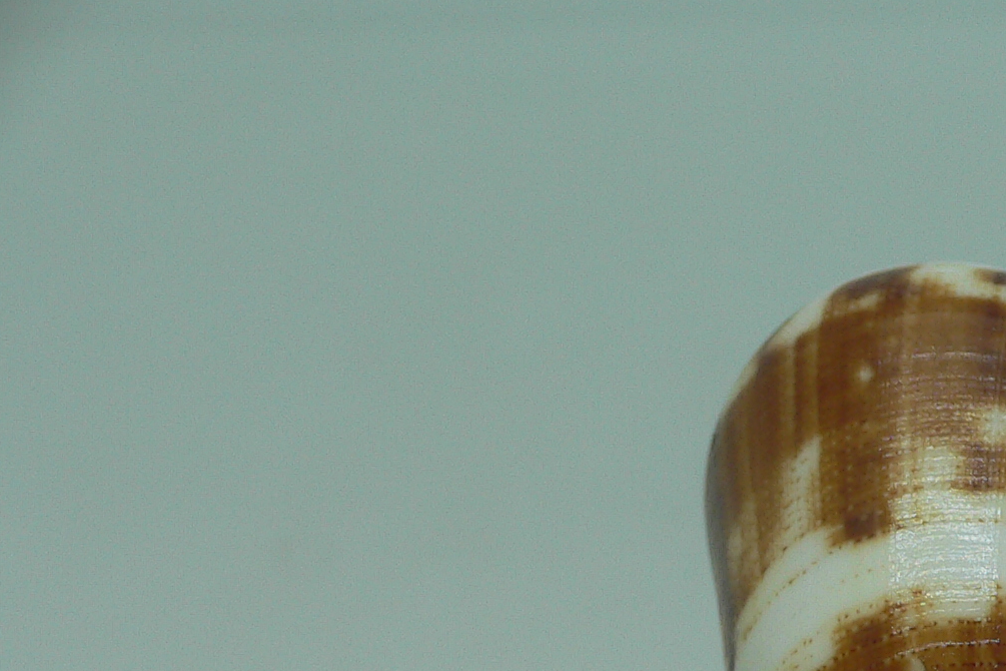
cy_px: 712
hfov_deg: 26.6
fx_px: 2040
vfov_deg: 18.1
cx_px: 936
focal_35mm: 73
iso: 80
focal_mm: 4.6
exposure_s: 1/60
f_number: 2.8
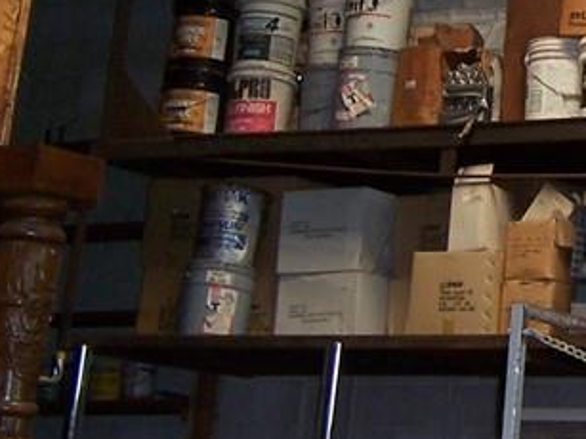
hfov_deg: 17.0
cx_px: 739
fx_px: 1861
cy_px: -23
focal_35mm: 110
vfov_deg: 13.2
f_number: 2.8
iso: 140
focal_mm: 5.5
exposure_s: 1/60
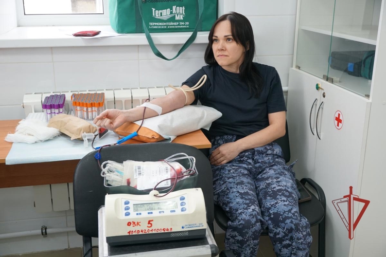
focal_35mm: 46
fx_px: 499
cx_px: 193
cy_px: 128
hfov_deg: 42.3
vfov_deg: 28.9
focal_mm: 31
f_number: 4.5
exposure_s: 1/160
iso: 800
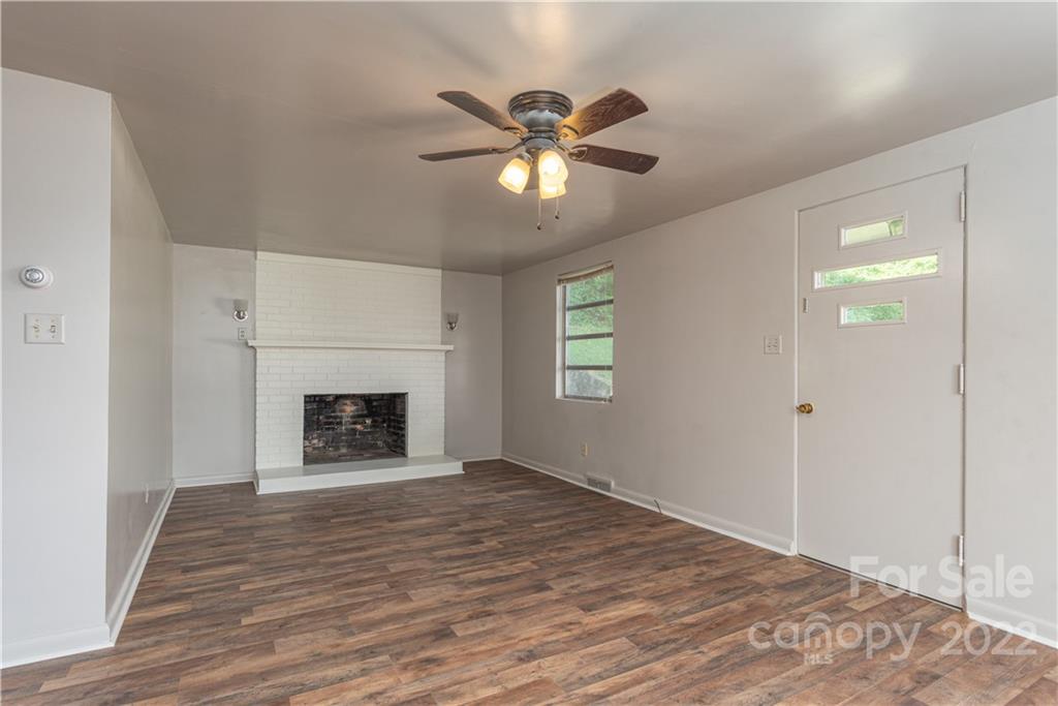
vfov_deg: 70.5
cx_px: 529
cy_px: 353
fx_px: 500
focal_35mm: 17
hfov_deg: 93.3
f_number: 7.1
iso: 400
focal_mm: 17
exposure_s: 1/80
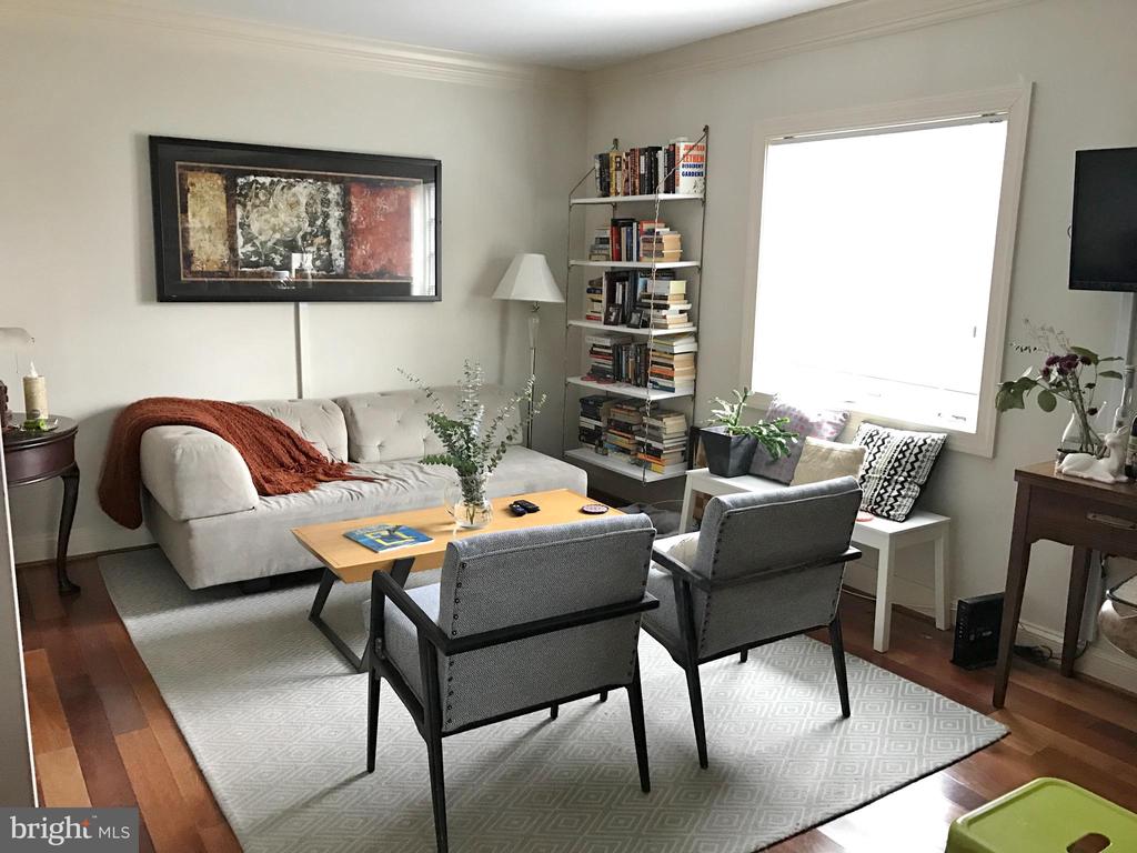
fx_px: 920
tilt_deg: -11.0
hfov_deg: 63.4
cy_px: 426
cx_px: 568
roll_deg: -1.2
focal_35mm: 28
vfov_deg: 49.7
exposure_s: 1/9
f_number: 1.8
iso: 100
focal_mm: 3.99
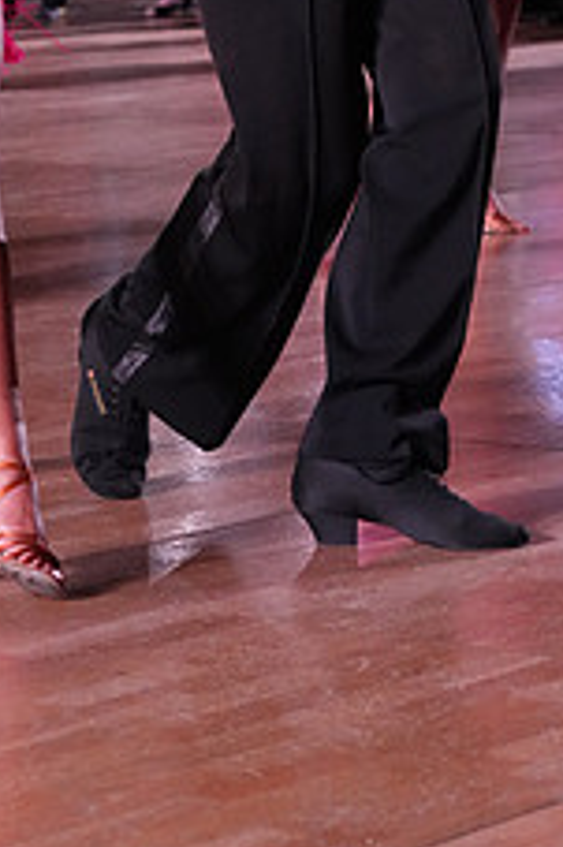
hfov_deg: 8.5
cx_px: 6
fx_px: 3782
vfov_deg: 12.5
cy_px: -168
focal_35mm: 161
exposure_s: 1/320
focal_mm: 63
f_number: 5
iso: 5000
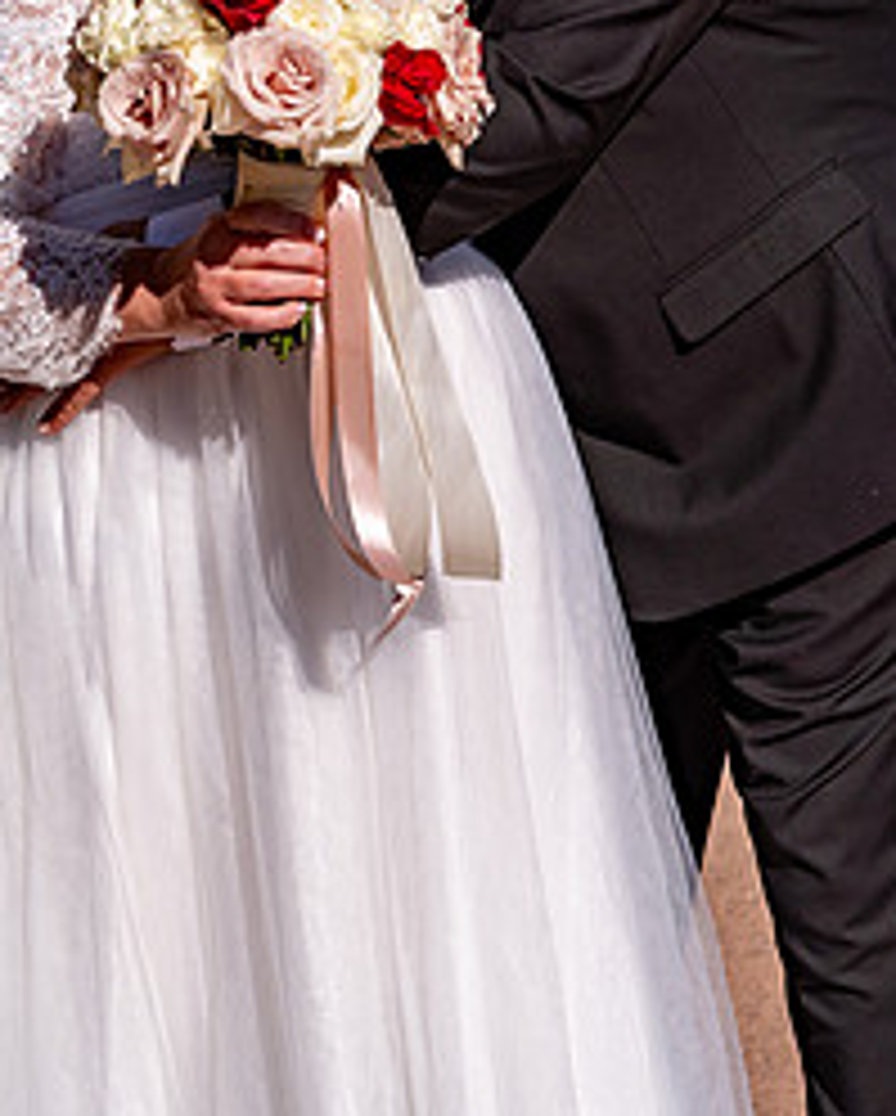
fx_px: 3937
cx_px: 369
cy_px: 158
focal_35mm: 119
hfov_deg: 13.0
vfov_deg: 16.0
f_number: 5.6
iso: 100
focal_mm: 70
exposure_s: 1/2500
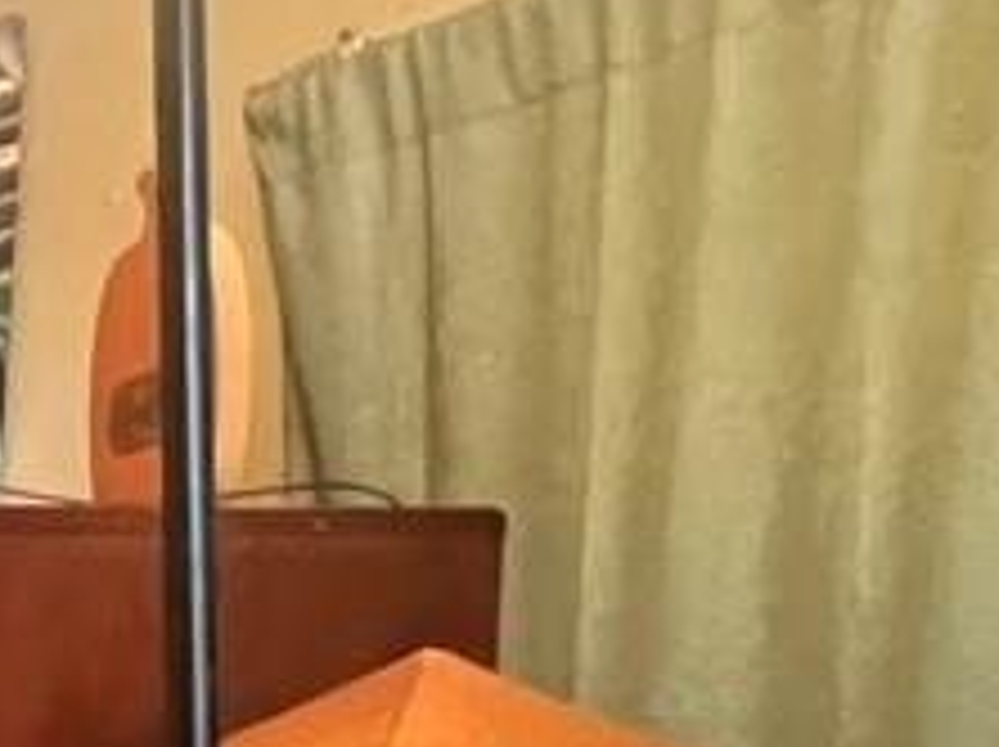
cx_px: -1053
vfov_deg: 18.6
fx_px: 2162
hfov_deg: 17.5
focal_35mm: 75
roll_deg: -1.8
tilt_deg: -5.5
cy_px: 891
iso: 1000
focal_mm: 1.57
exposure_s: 1/40
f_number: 1.8
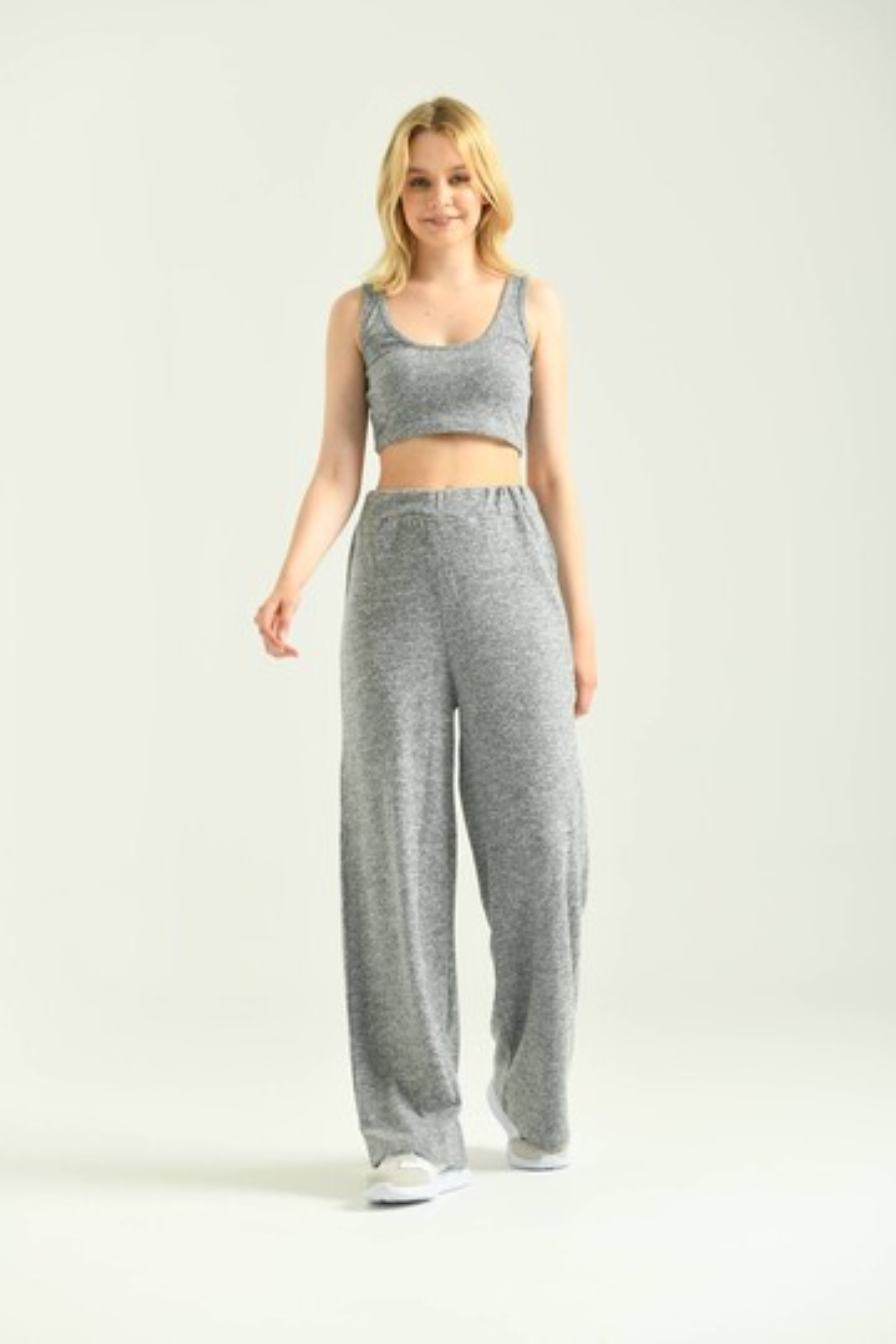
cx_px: 448
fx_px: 3173
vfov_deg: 23.9
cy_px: 672
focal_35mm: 85
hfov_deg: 16.1
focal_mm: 85
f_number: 5.6
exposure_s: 1/160
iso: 125
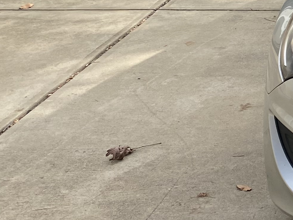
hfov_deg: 15.5
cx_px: 556
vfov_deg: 13.6
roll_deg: +0.4
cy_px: -30
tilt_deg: -13.4
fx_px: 897
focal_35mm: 106
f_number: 1.8
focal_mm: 4.25
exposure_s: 1/1429
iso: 32
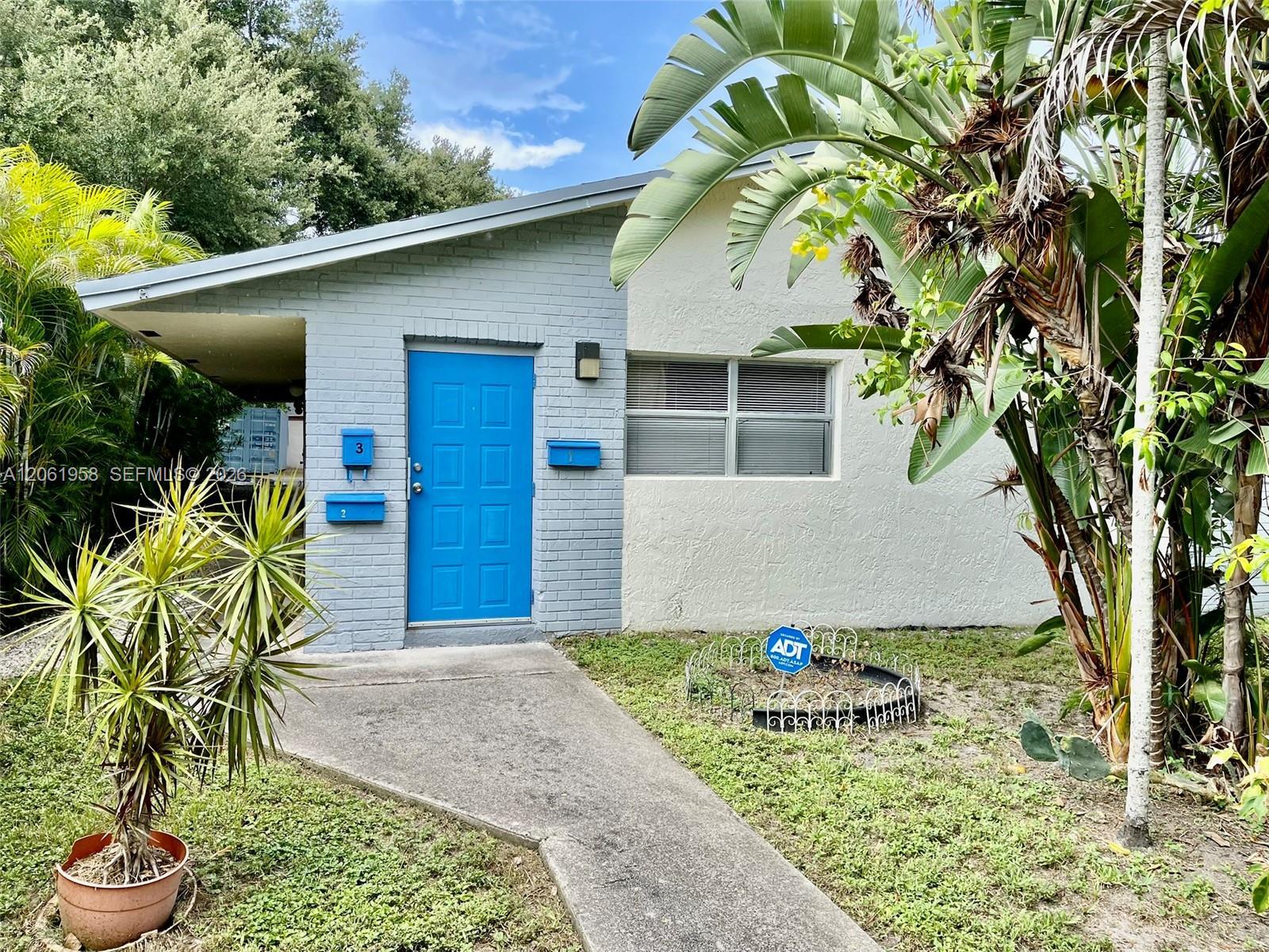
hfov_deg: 69.4
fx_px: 916
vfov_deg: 54.9
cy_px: 476
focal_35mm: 25
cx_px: 634
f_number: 1.6
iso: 32
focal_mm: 5.1
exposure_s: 1/969
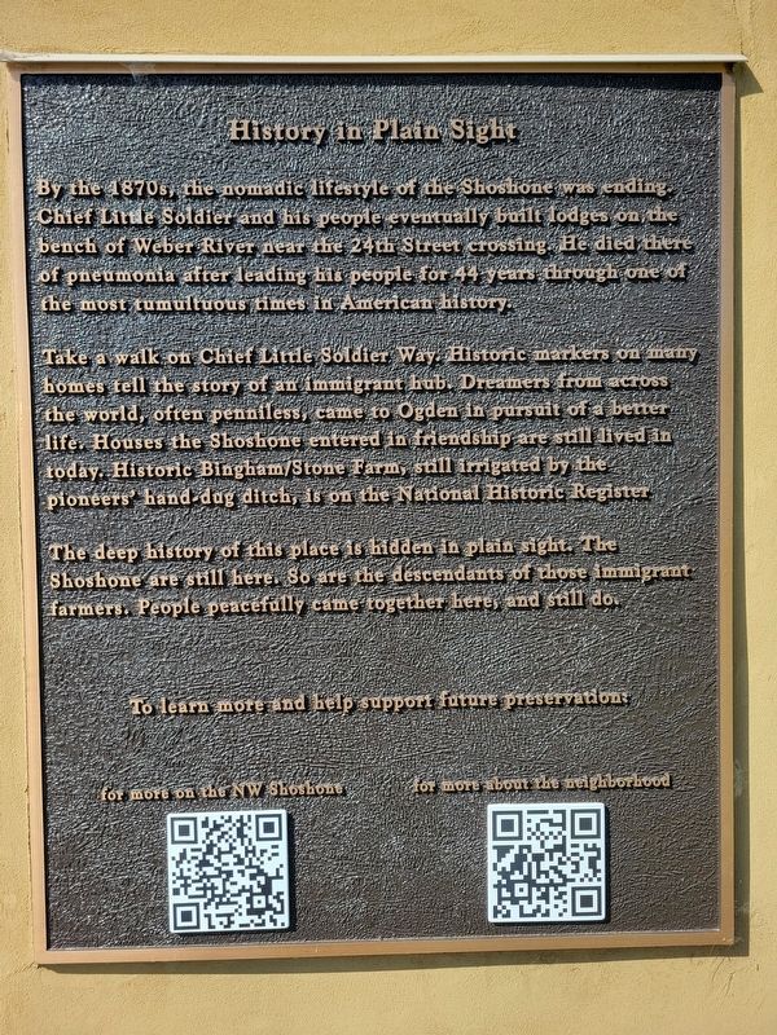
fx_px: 778
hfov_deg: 53.1
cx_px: 388
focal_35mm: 26
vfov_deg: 67.3
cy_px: 518
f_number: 1.8
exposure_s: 1/932
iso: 40
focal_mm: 5.4
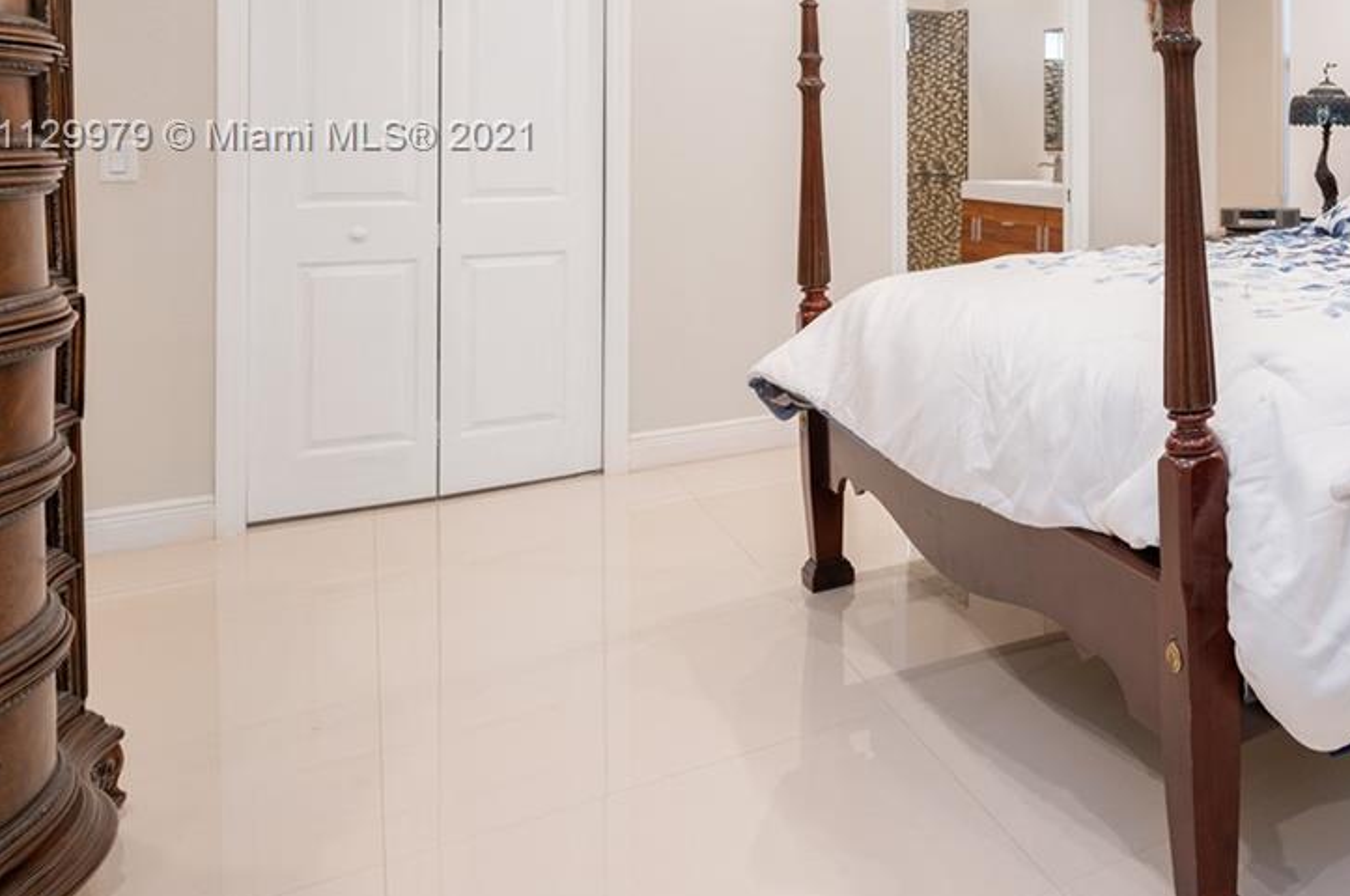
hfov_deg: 46.9
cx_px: 1432
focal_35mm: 31
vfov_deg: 39.9
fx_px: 1161
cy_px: 139
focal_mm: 14
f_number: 3.5
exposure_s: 1/20
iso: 200
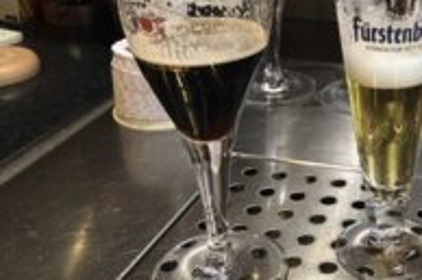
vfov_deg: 22.4
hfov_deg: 31.4
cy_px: 67
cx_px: 400
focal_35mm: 60
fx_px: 703
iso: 100
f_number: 1.8
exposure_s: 1/14
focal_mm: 3.99
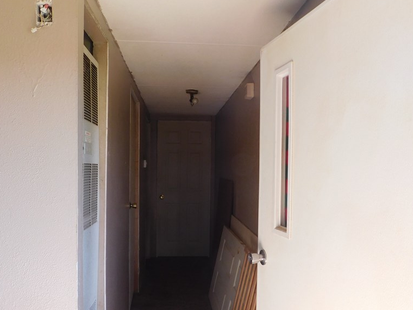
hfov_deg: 58.3
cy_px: 175
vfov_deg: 45.3
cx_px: 203
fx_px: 370
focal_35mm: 31
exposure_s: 1/40
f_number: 3
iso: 125
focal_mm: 4
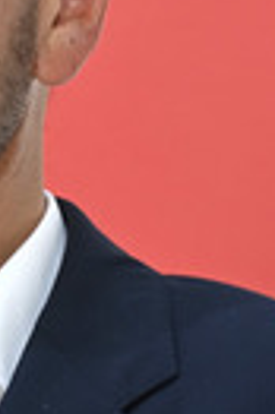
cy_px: 19
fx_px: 11901
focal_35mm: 1036
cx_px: -160
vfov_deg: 2.0
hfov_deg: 1.3
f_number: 5.6
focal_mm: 300
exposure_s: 1/320
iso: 1250
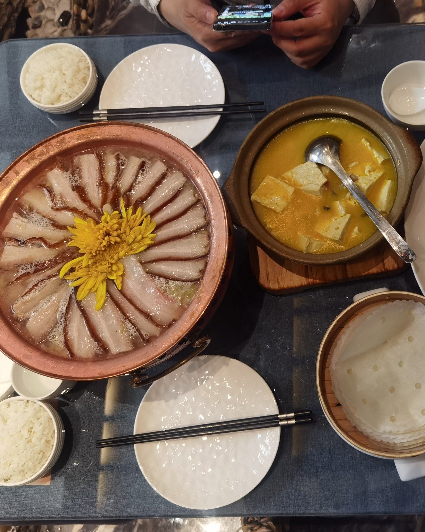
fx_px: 629
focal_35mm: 40
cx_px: 351
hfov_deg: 35.9
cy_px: 240
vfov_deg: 45.7
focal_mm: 6.71
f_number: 1.9
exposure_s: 1/50
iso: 320
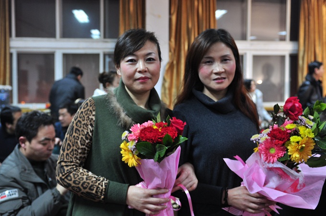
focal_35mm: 36
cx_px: 163
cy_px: 108
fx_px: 325
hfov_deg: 53.2
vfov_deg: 36.7
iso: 400
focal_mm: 24
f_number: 2.8
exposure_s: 1/20
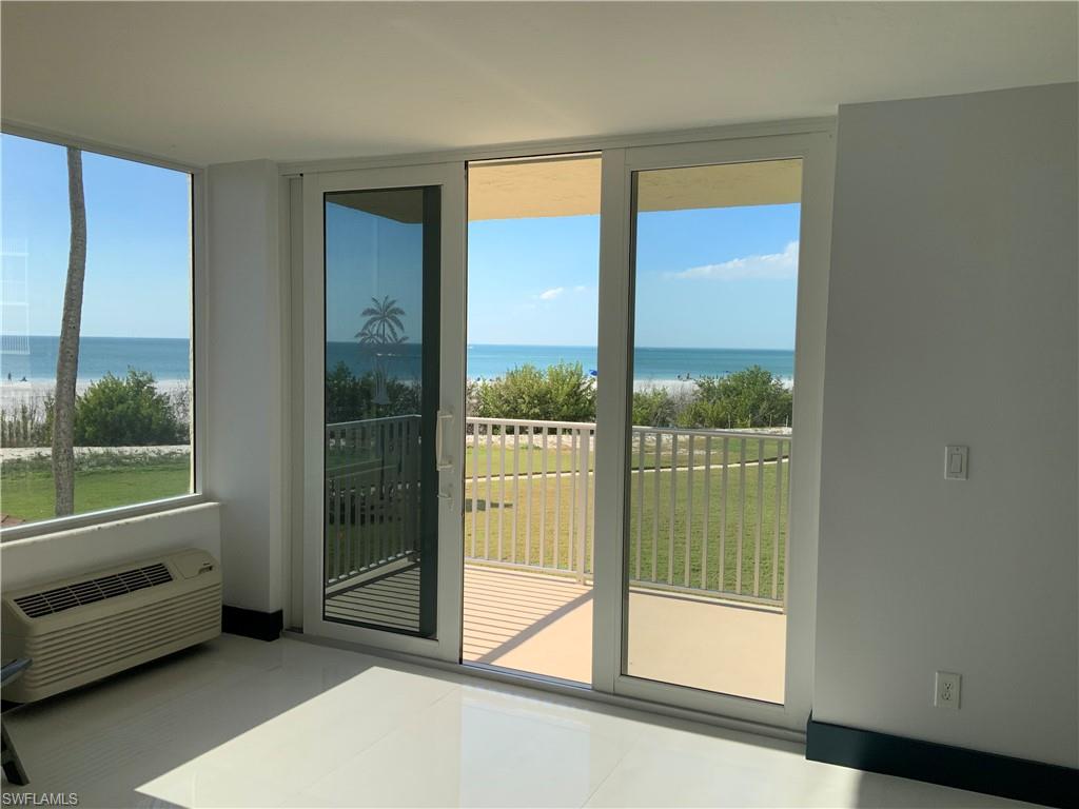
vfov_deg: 48.2
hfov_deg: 61.7
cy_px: 404
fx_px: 904
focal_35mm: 29
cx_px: 540
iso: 16
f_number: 1.8
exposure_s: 1/898
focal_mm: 3
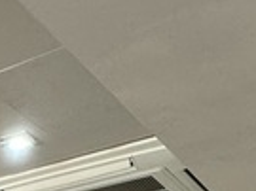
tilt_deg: -2.5
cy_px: 512
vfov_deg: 10.9
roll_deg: -1.7
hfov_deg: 16.6
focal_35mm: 106
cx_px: -148
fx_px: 783
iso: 200
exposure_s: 1/50
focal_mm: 2.22
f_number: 2.2
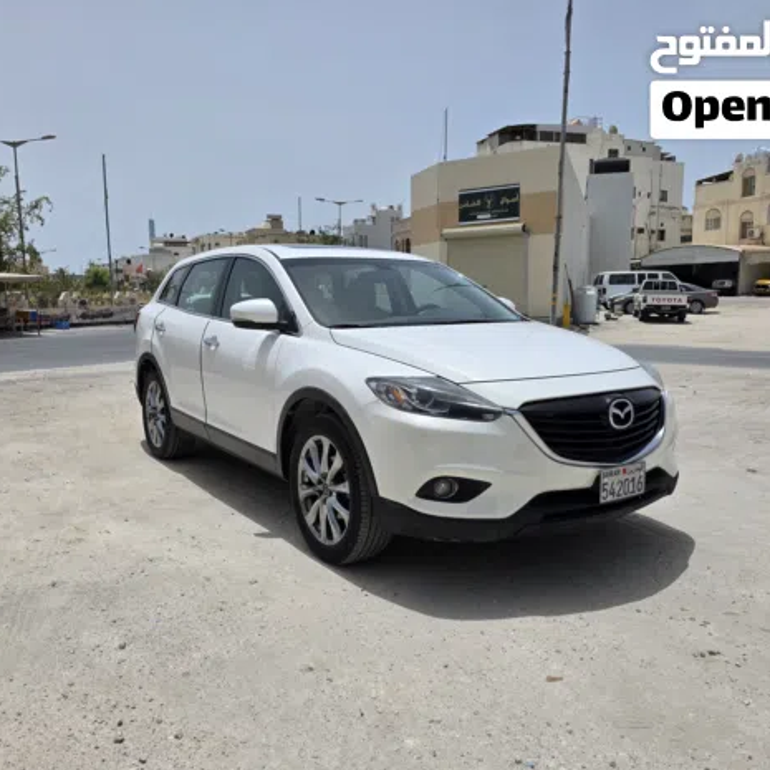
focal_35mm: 28
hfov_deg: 57.3
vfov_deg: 57.3
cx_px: 401
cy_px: 378
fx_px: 705
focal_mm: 6.3
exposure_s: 1/7944
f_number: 1.7
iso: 40
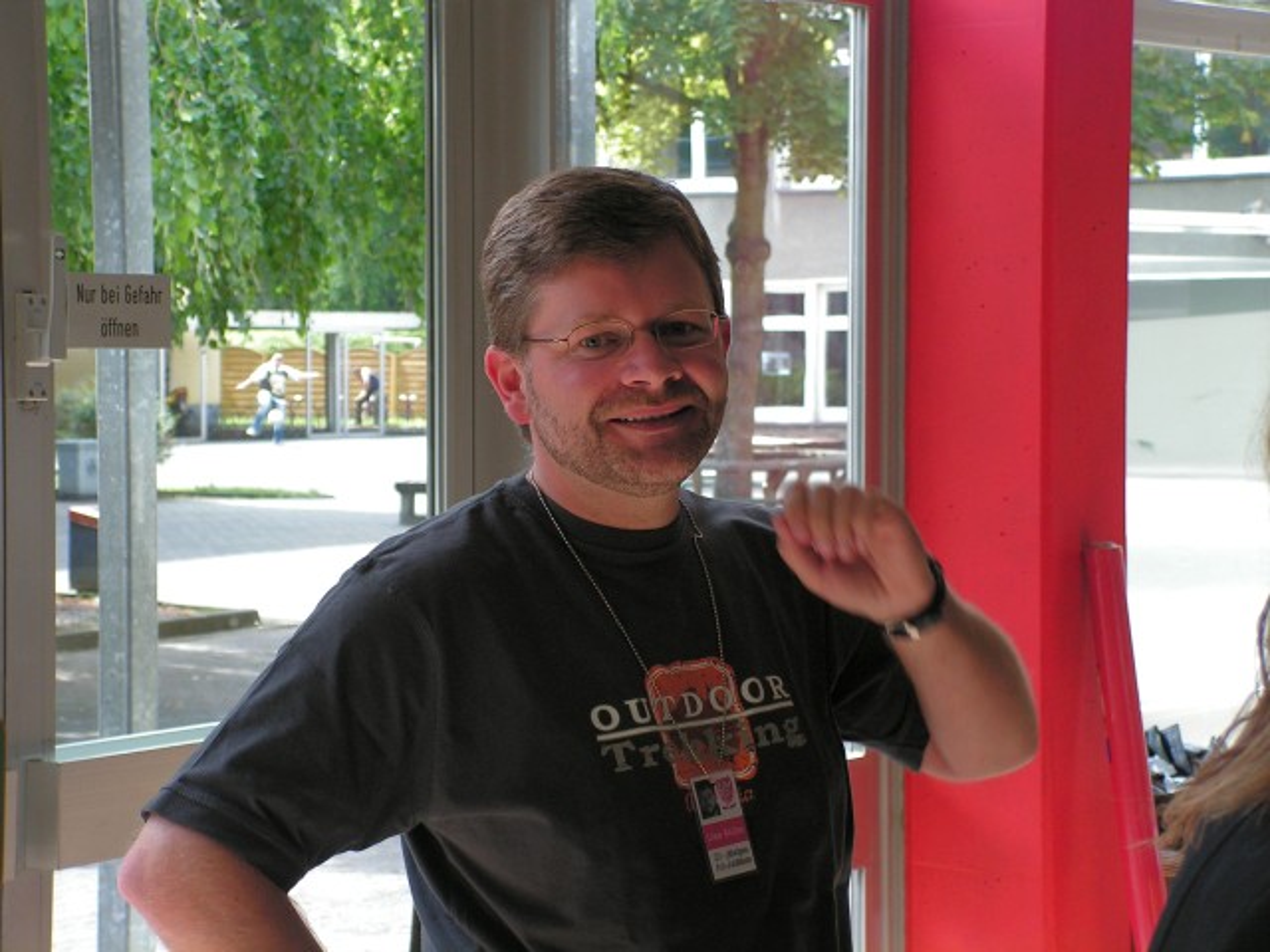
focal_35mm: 94
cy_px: 476
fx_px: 3449
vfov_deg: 15.7
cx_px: 635
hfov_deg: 20.9
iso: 100
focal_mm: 15.8
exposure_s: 1/100
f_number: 3.3
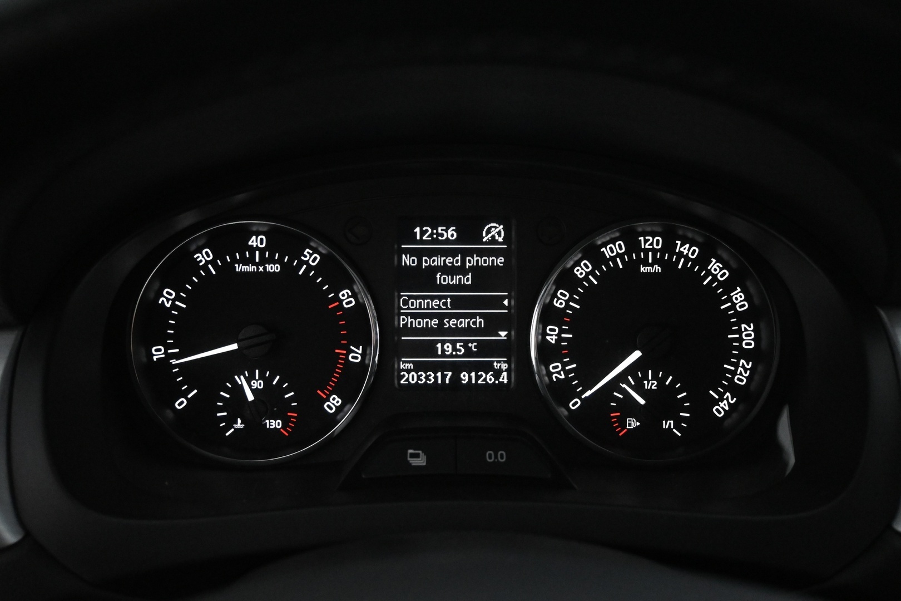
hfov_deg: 56.1
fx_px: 845
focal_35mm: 34
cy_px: 300
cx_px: 450
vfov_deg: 39.1
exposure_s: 1/60
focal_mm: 22.5
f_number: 4
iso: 6400
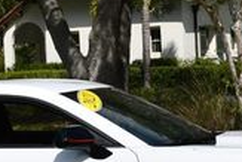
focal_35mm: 189
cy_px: 80
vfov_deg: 7.3
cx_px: 74
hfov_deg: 10.9
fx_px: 1272
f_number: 10
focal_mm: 24
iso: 100
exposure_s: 1/400
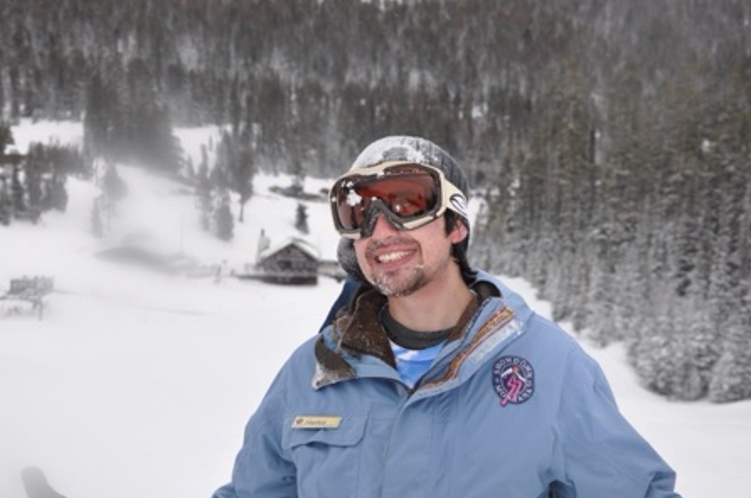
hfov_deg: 24.2
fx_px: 1750
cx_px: 381
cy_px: 246
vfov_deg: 16.2
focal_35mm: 84
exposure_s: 1/200
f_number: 9
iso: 200
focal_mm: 52
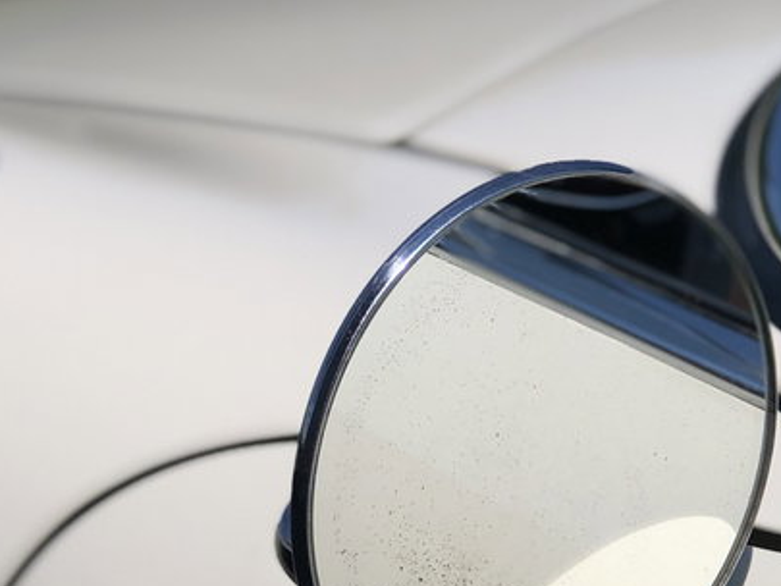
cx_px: 297
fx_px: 3250
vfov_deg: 10.3
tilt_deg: -19.3
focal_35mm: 144
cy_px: 413
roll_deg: +1.0
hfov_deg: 13.7
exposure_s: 1/3003
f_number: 2.8
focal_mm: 6.6
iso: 20
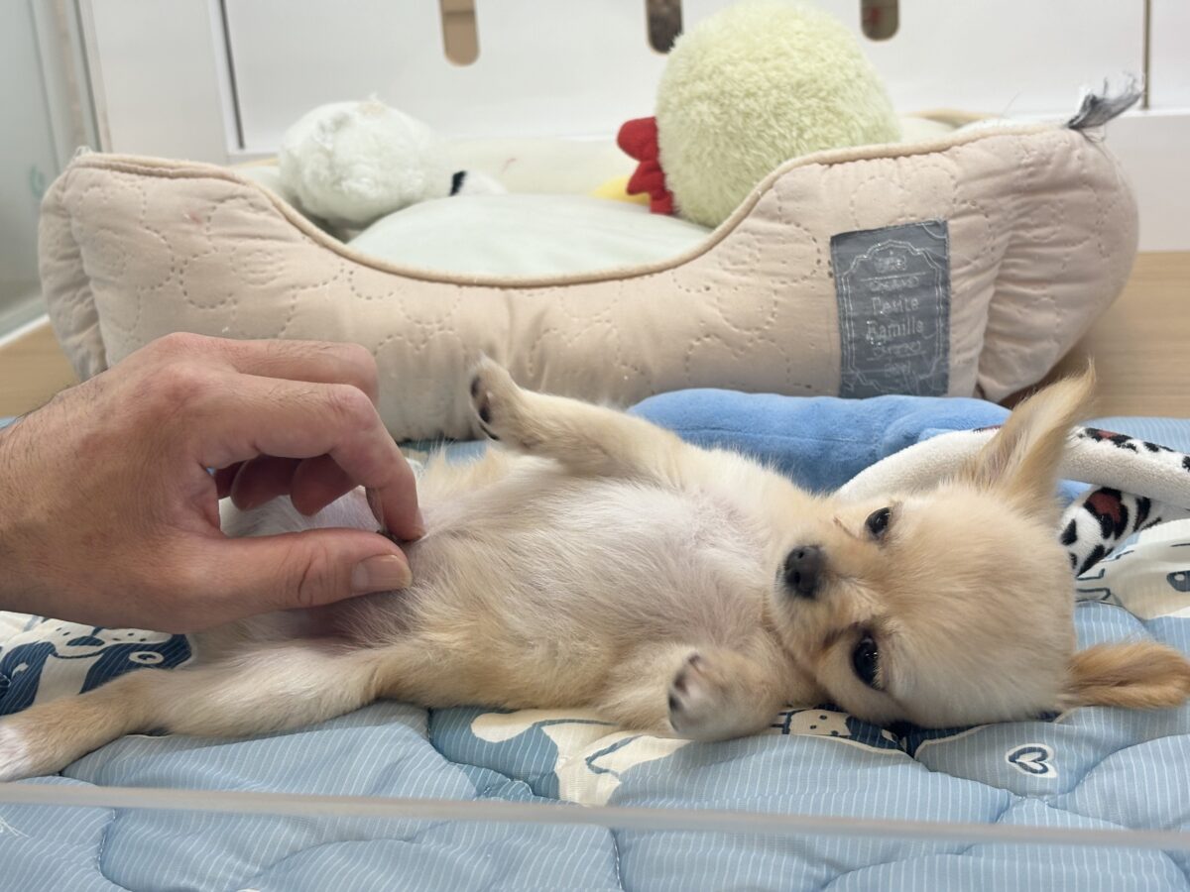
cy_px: 446
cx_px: 595
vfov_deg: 28.0
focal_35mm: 52
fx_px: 1788
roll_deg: +4.0
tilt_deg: -17.7
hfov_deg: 36.8
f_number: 1.6
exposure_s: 1/100
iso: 50
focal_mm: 5.96
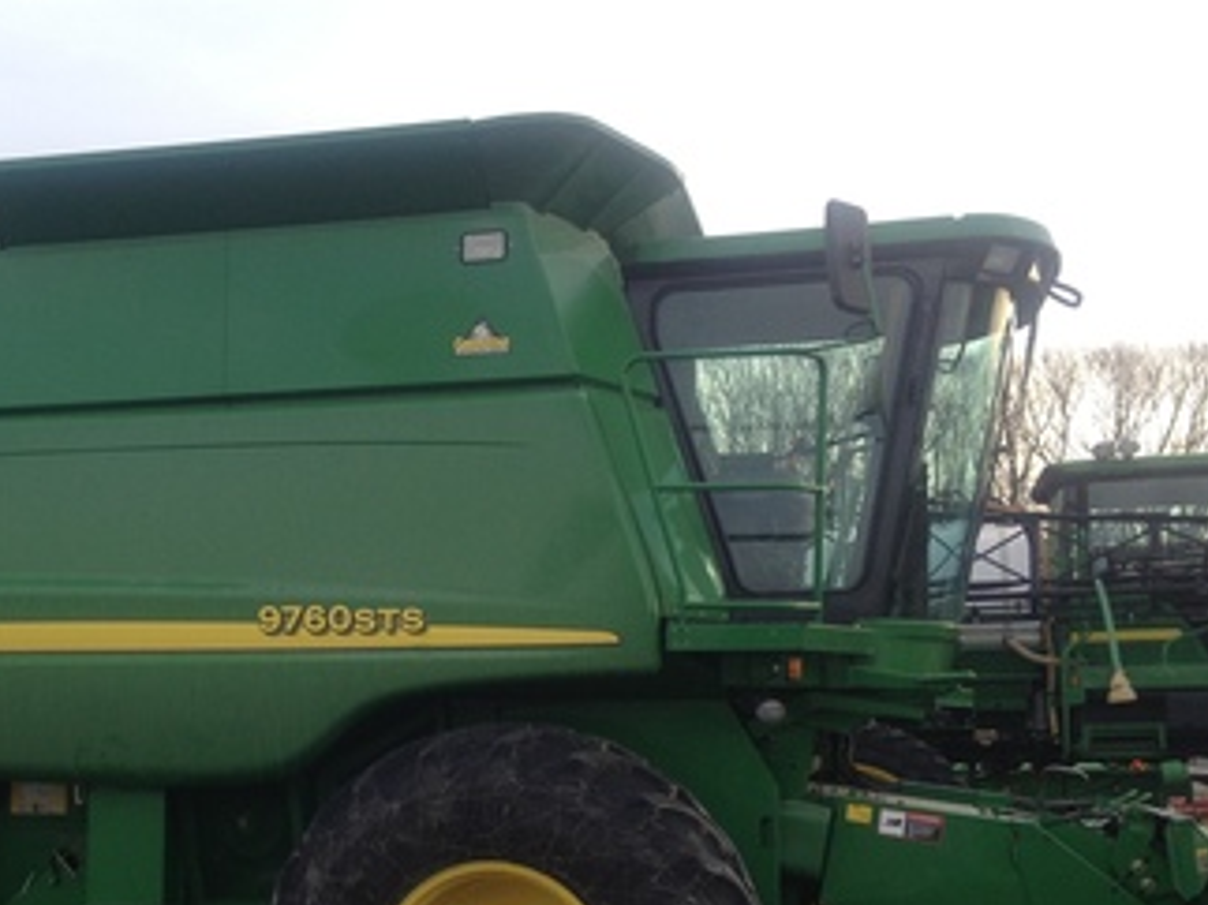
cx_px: 310
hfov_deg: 32.1
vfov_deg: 24.7
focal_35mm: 59
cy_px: 602
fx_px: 2058
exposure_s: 1/356
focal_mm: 4.28
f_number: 2.4
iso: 50
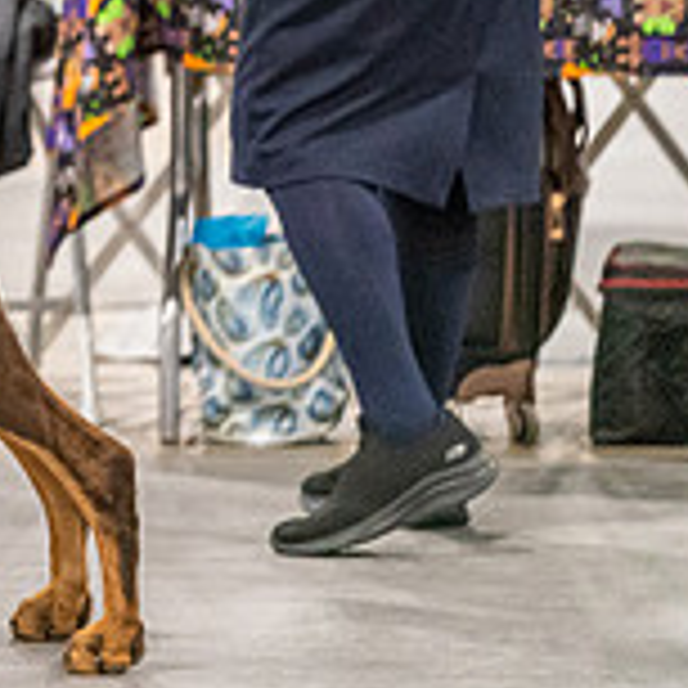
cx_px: -567
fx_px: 12615
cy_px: -115
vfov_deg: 3.1
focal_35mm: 561
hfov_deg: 3.1
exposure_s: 1/250
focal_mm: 174
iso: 6400
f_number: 3.2
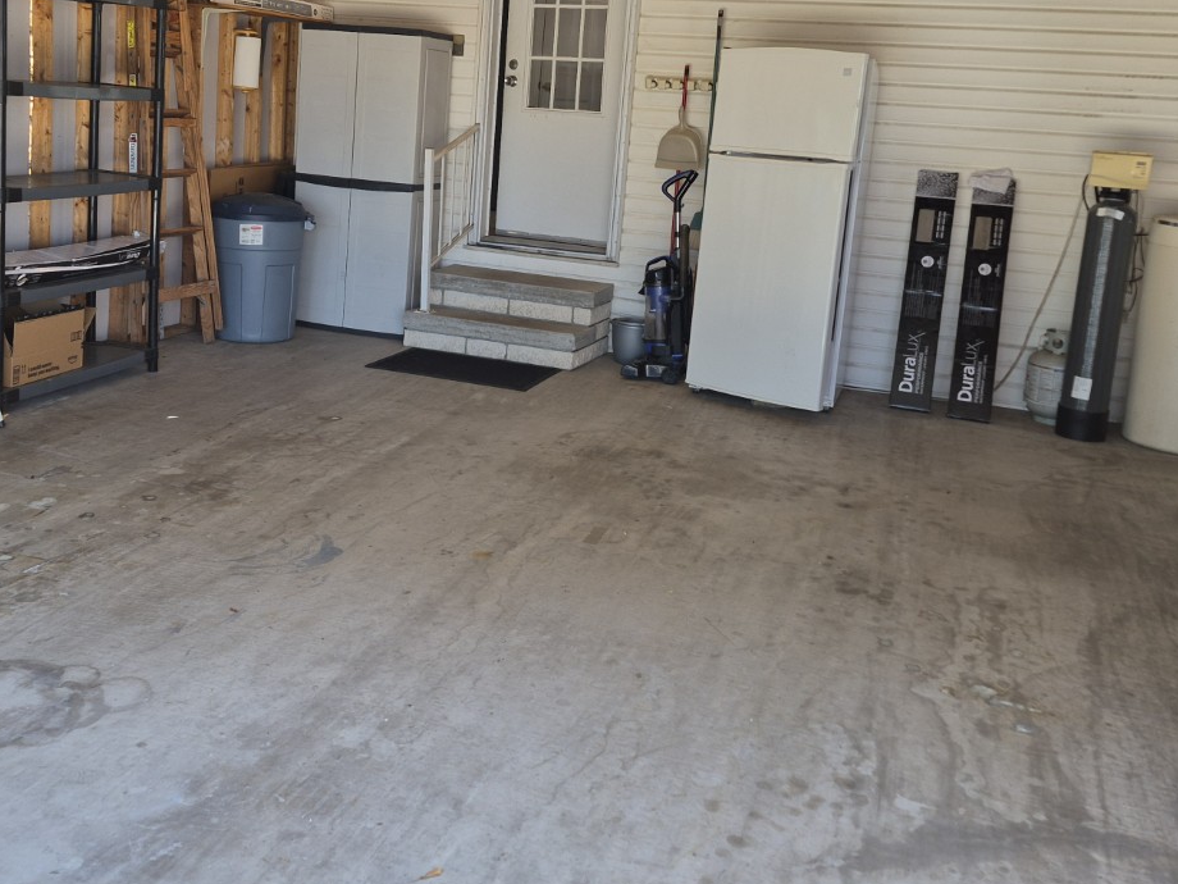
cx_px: 508
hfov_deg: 51.2
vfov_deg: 39.2
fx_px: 1225
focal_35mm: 36
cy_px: 292
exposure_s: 1/120
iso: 40
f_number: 1.8
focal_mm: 5.4
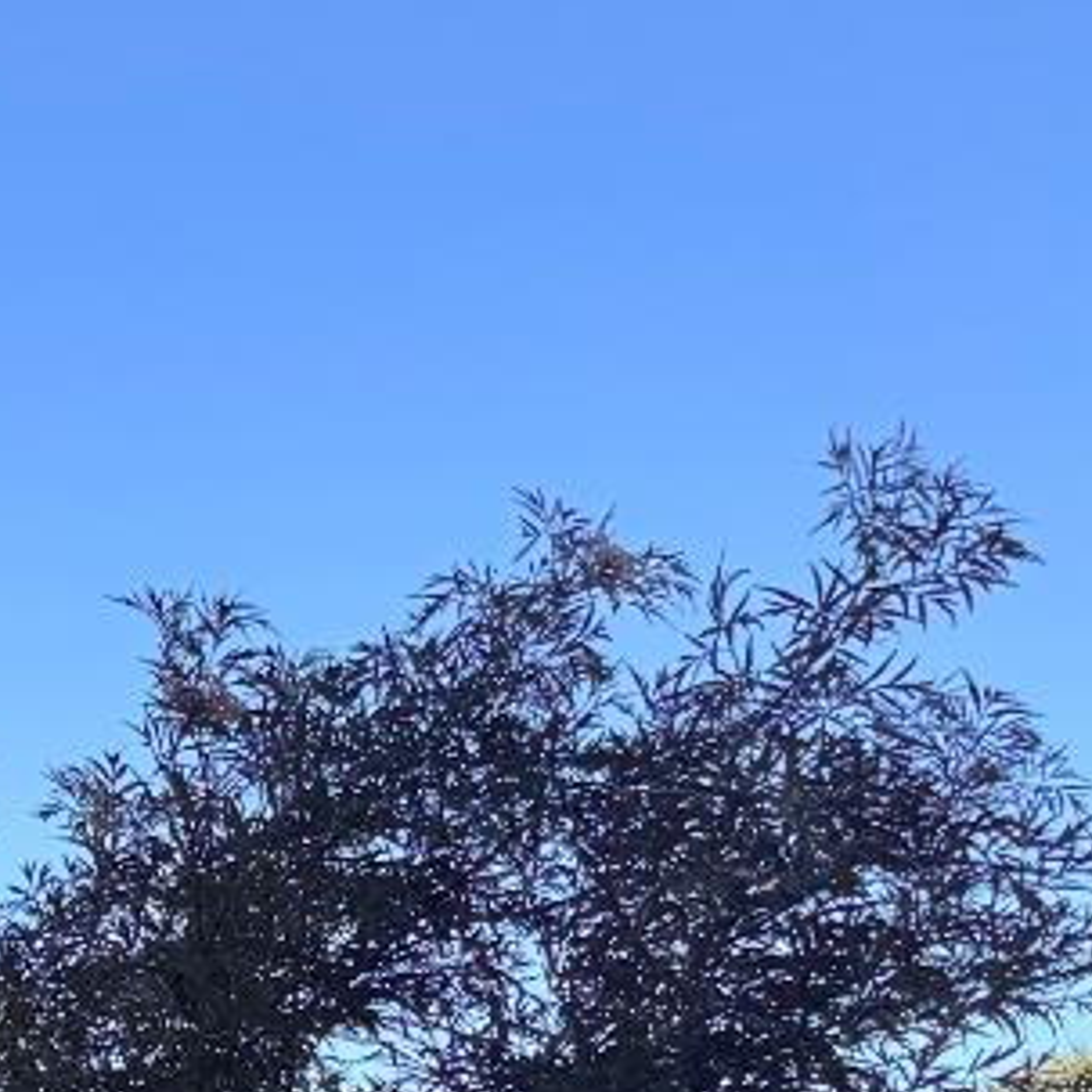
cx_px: -1438
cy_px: 1670
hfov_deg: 13.0
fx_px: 3747
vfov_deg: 15.3
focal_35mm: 105
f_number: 1.78
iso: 80
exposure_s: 1/558
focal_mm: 6.76
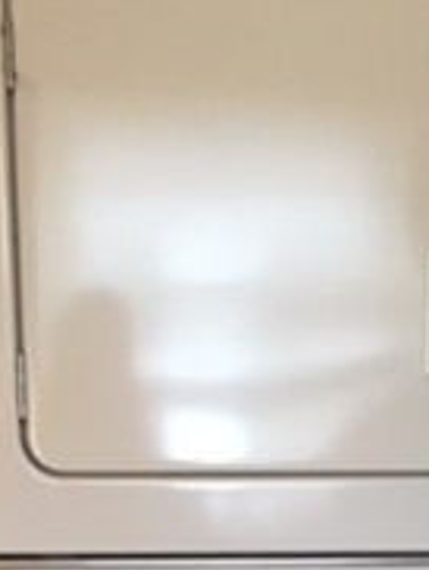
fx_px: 1747
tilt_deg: -15.1
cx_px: 251
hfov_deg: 14.0
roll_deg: -1.0
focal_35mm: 106
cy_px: 941
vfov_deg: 16.3
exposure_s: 1/15
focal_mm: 4.15
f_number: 2.2
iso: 320
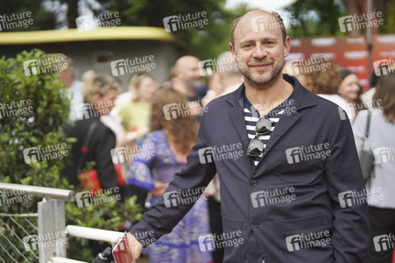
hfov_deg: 39.6
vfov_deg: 27.0
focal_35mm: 50
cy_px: 132
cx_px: 198
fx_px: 548
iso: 320
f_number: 1.6
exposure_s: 1/4000
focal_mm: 50
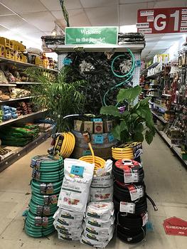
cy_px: 124
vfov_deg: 63.4
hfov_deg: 49.8
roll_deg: -0.4
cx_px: 94
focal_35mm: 28
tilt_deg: -9.4
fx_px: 201
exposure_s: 1/17
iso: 40
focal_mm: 3.99
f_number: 1.8
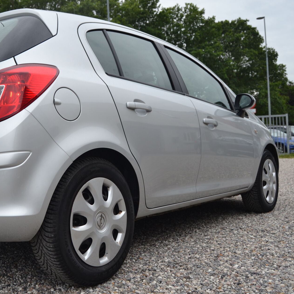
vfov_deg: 42.8
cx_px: 81
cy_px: 145
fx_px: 375
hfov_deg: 41.8
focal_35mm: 39
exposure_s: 1/125
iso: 125
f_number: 5.6
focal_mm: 20
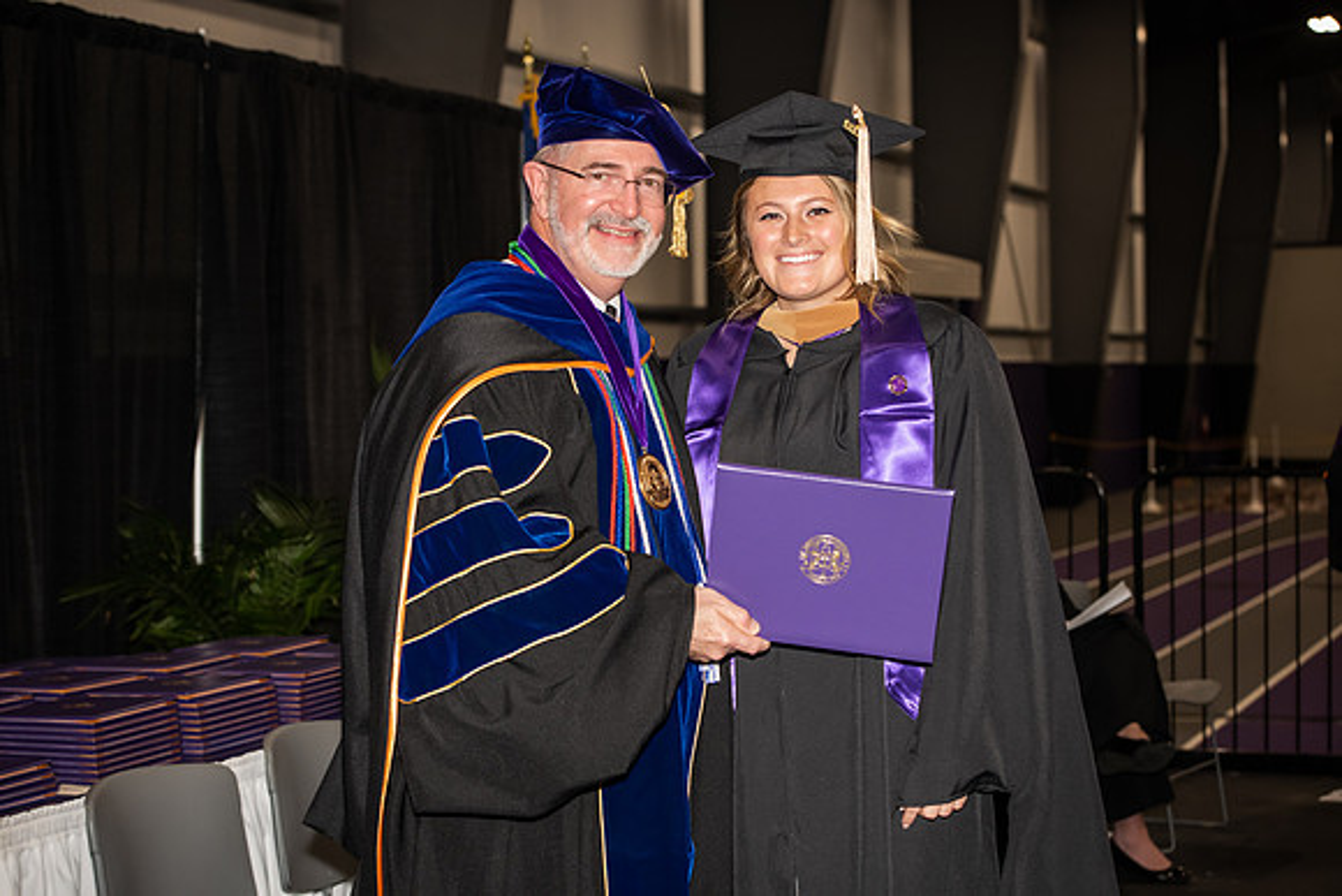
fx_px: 2610
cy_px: 448
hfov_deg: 28.8
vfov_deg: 19.5
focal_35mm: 70
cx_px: 671
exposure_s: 1/200
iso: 1000
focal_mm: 70
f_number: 5.6
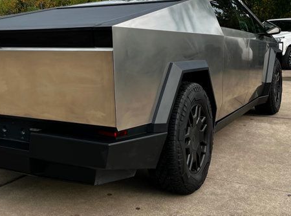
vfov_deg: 38.2
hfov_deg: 49.3
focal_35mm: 37
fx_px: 310
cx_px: 94
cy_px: 81
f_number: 1.6
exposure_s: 1/975
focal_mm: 5.1
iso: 50
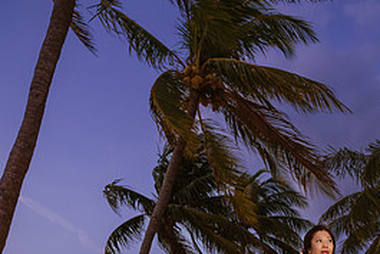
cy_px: 270
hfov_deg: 40.7
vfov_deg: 26.7
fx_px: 496
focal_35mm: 47
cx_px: 283
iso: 200
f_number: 4
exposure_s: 1/125
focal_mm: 20
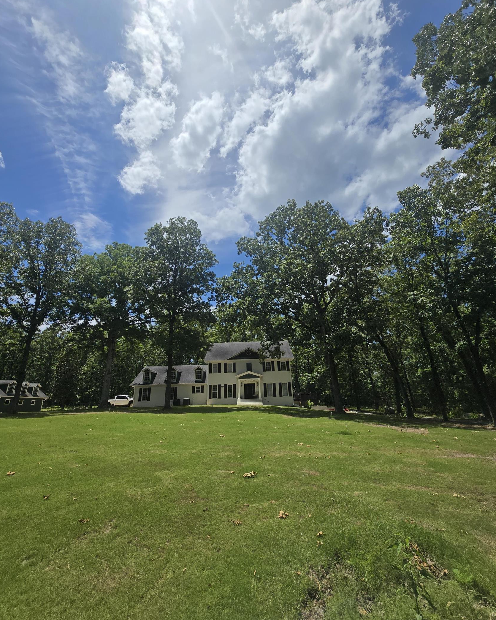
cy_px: 293
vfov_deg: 100.6
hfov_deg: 88.0
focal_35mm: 14
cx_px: 244
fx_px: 257
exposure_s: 1/5300
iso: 50
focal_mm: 2.2
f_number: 2.2
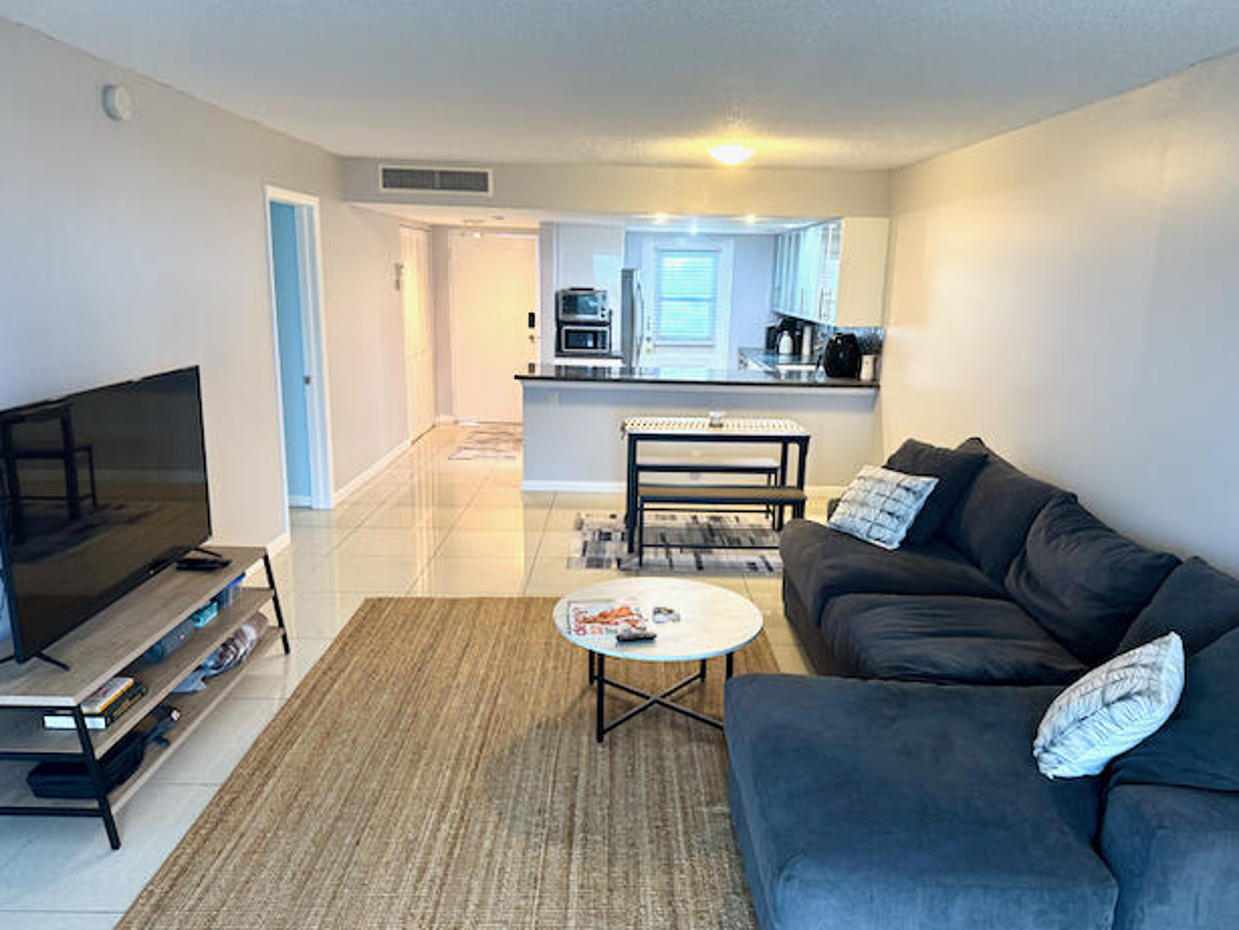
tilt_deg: -11.9
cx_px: 642
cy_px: 478
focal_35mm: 25
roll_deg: -1.8
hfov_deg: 69.3
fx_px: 895
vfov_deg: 54.9
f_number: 1.78
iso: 160
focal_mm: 6.76
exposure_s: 1/60
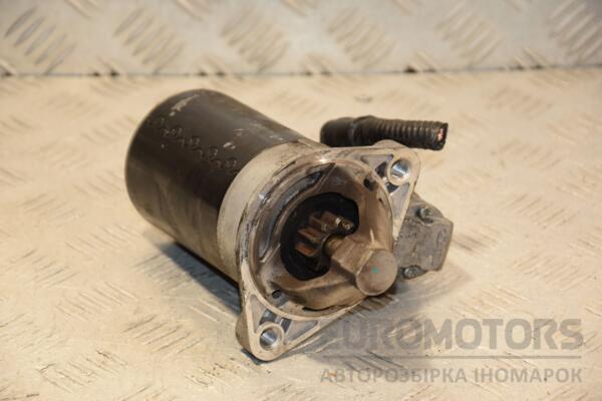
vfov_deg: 9.3
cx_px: 301
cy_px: 200
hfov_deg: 14.0
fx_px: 2458
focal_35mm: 147
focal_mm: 98
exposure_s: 1/200
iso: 800
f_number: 5.6
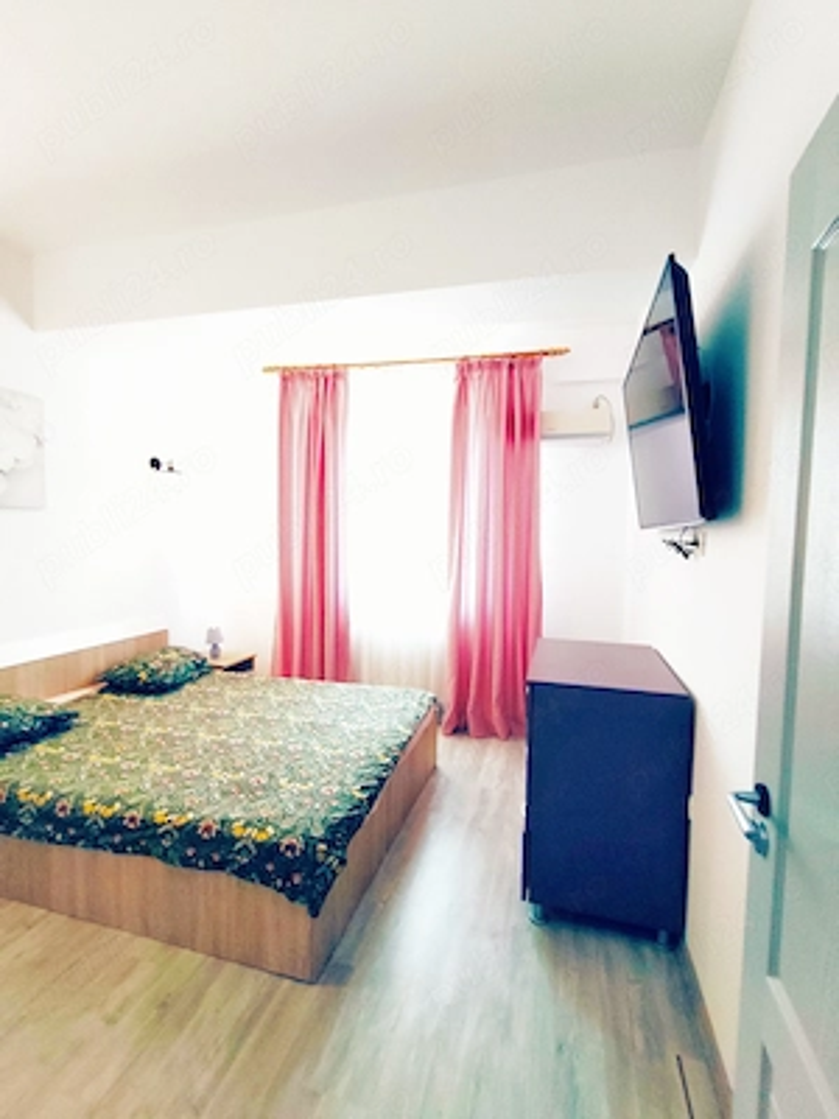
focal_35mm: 16
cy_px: 560
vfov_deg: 94.5
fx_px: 517
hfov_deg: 78.1
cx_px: 420
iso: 97
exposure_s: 1/50
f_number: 2.2
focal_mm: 1.67
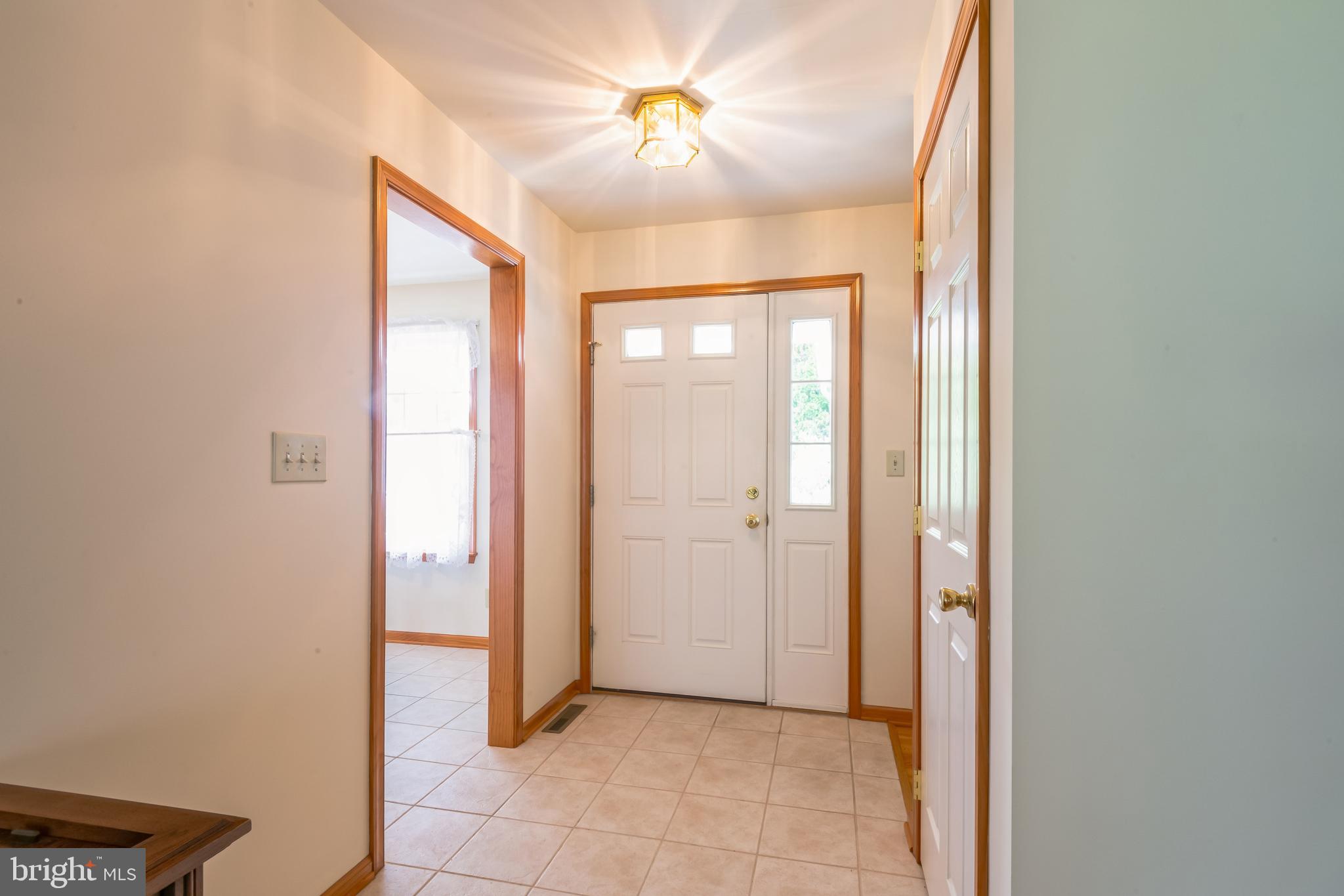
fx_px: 597
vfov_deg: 73.7
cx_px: 672
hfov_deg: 96.7
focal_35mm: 16
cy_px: 448
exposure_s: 2
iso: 250
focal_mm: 16
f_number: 16
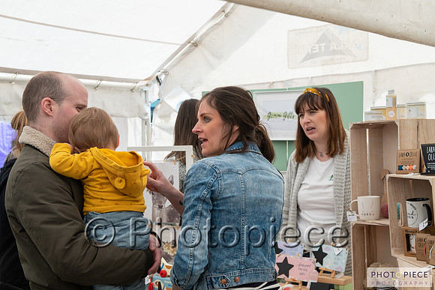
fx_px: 704
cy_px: 145
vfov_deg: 23.3
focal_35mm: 58
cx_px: 225
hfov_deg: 34.3
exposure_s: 1/250
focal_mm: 55
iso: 450
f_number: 6.3
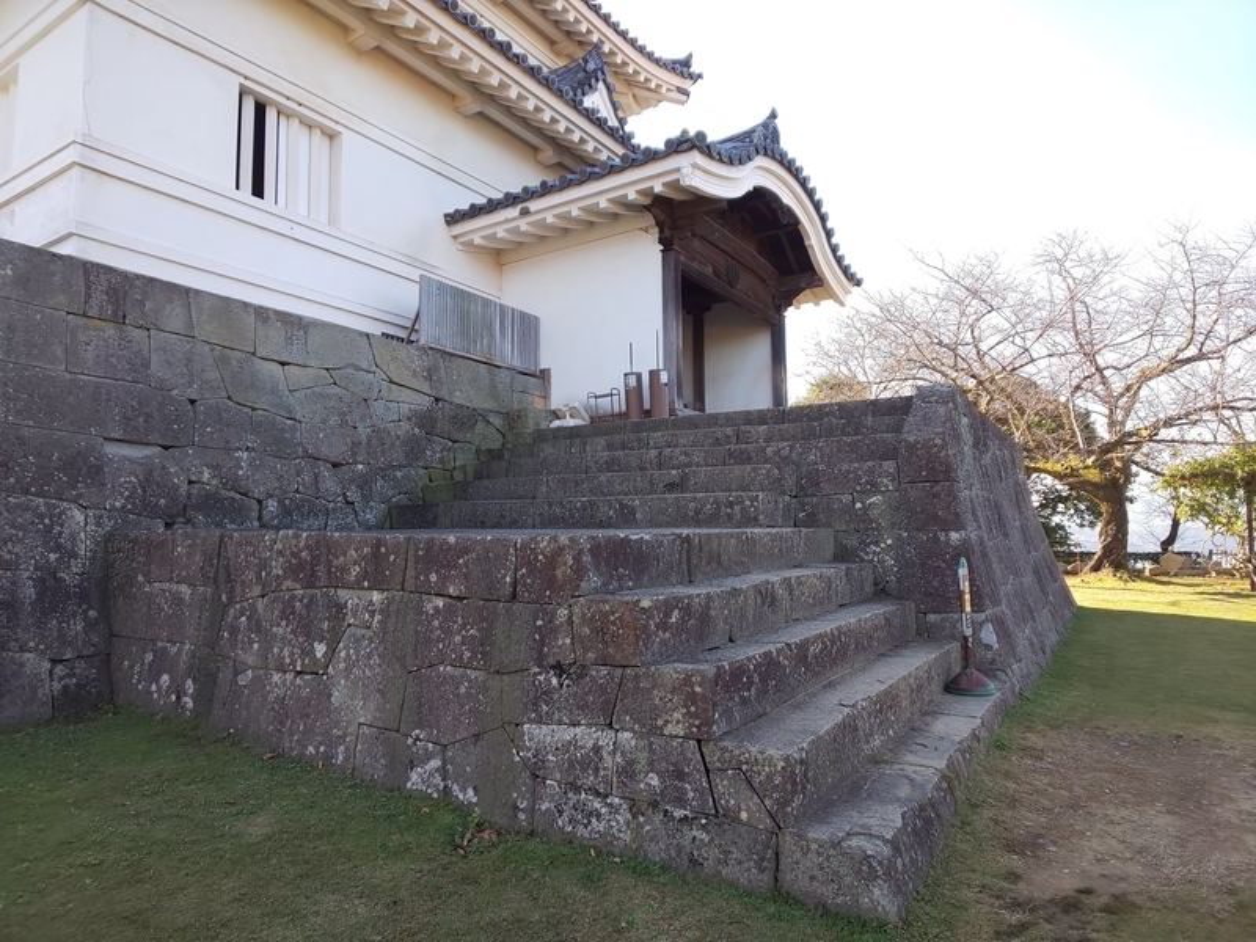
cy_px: 471
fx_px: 726
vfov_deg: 66.0
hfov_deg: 81.7
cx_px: 628
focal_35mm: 20
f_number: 1.94
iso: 28
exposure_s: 1/161
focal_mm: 3.45
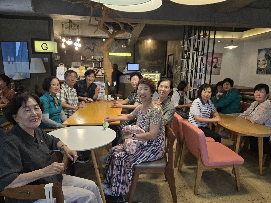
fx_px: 180
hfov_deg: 73.9
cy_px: 102
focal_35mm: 23
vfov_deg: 58.9
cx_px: 136
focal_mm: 5.4
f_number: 1.8
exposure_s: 1/120
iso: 100
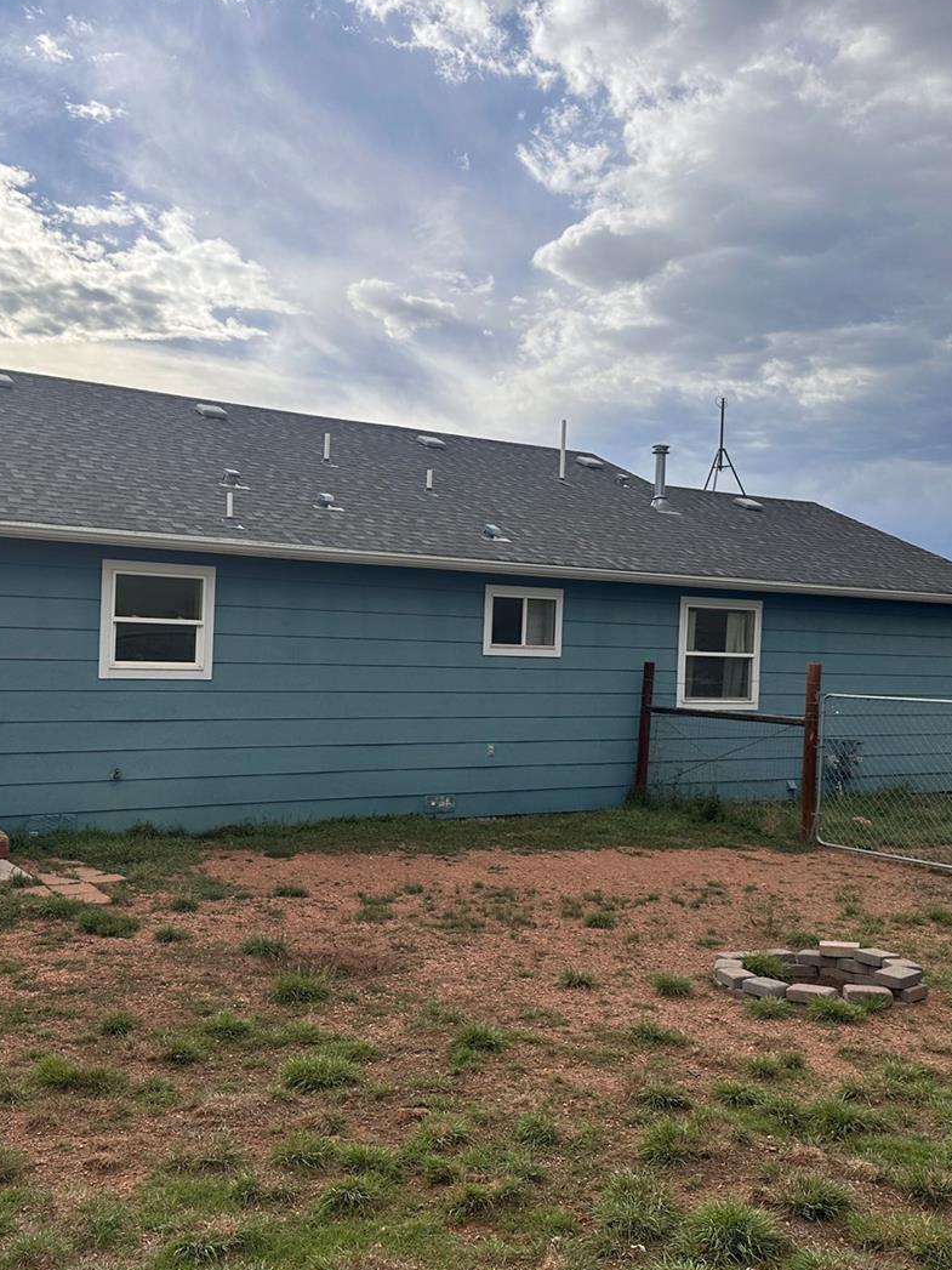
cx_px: 417
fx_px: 1210
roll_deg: -2.6
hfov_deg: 42.9
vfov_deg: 55.4
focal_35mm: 33
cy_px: 642
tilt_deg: -1.6
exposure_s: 1/6211
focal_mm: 6.86
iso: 80
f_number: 1.78
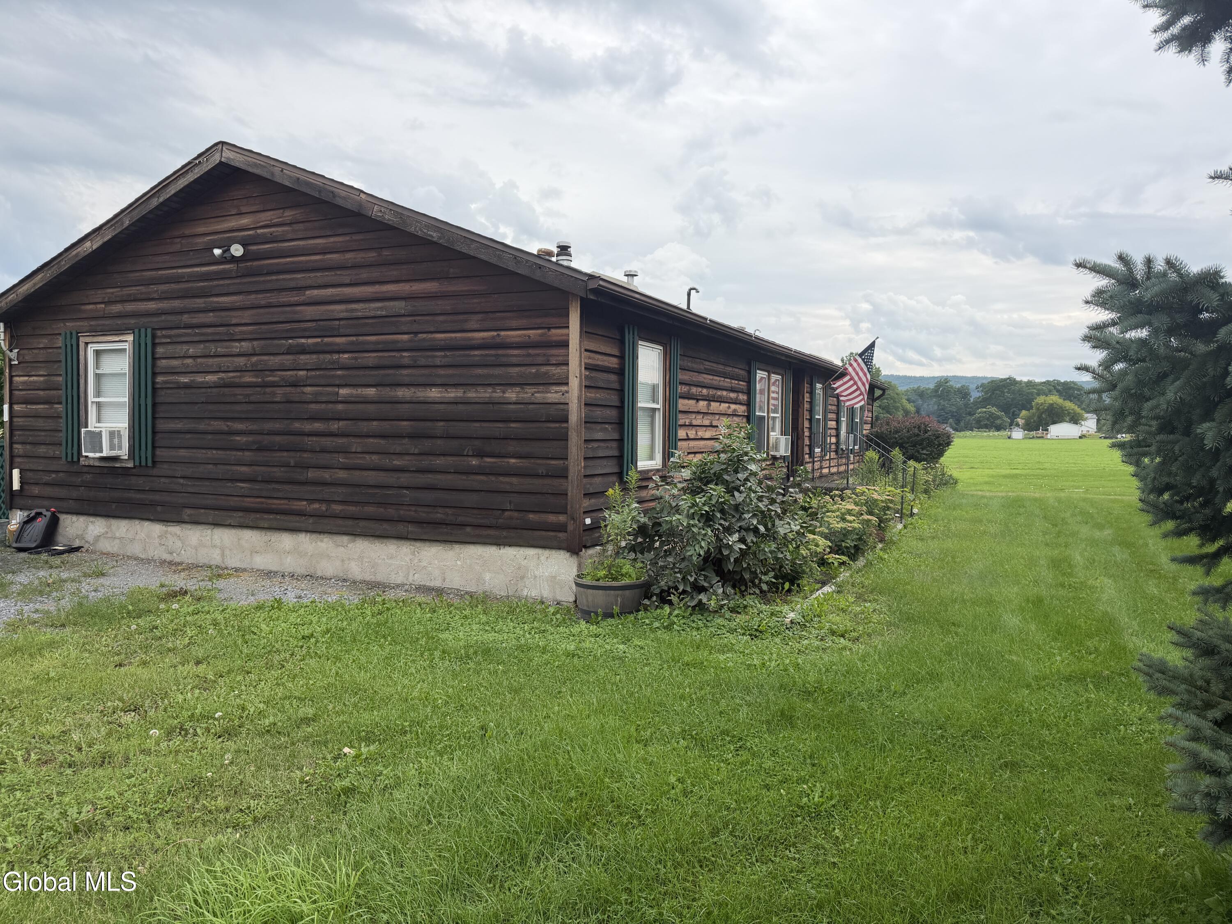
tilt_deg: -3.2
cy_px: 462
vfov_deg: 56.8
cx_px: 616
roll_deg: -0.1
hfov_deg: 71.6
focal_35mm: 24
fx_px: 854
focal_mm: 6.76
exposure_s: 1/2703
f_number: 1.78
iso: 80
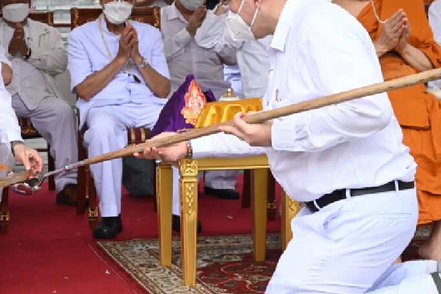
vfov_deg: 14.8
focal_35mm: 92
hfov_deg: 21.9
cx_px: 87
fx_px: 1126
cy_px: 117
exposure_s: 1/250
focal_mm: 52
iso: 1600
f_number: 8
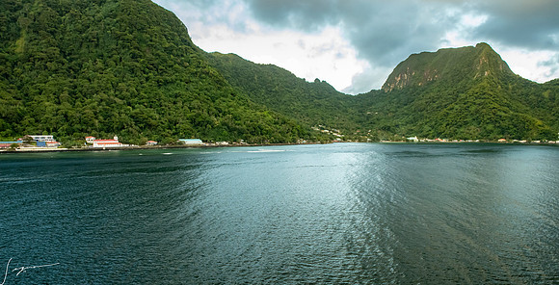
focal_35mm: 28
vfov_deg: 38.3
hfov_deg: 69.0
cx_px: 279
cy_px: 186
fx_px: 407
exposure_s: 1/500
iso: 2800
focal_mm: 24
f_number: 5.6
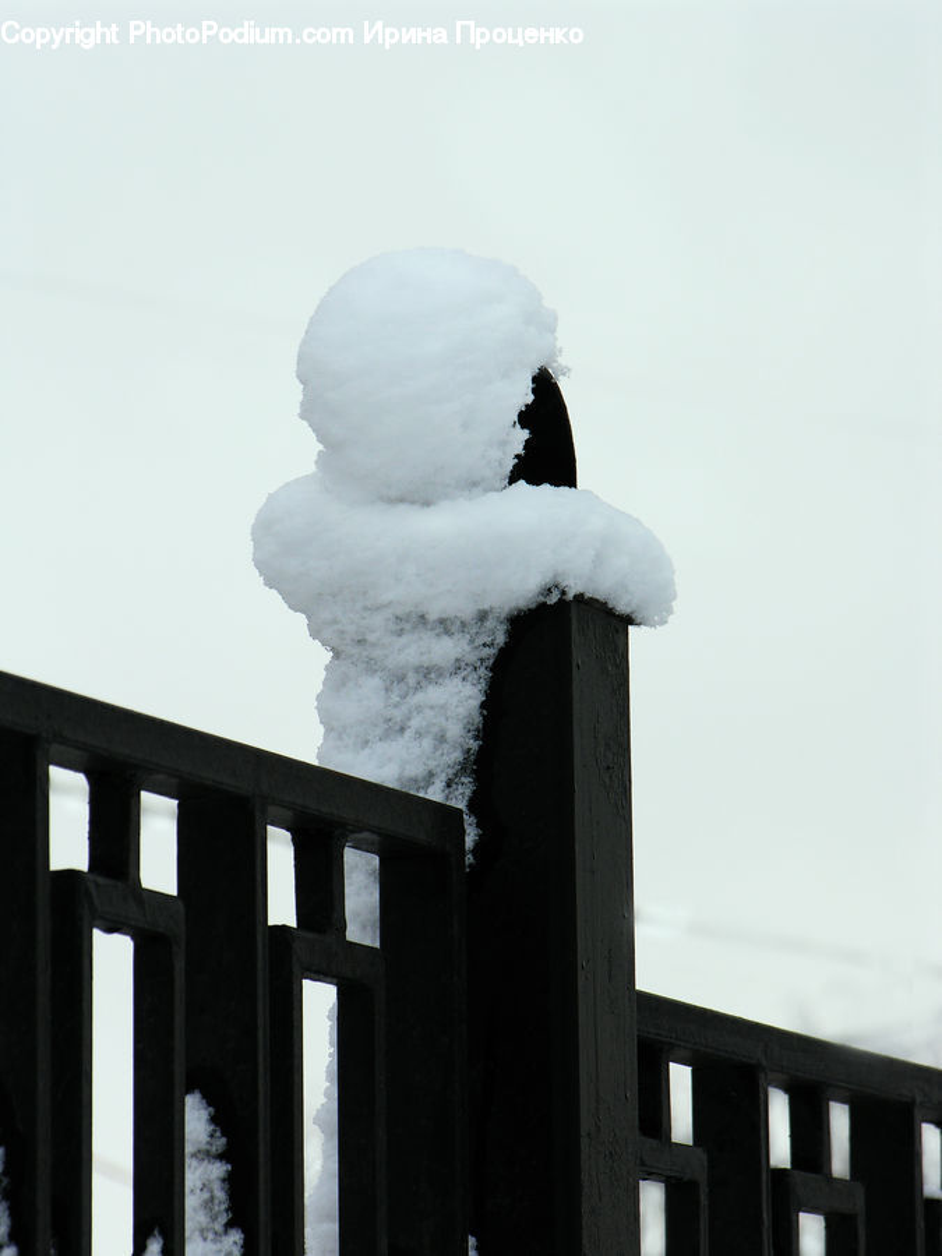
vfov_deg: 7.8
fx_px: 9180
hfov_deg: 5.9
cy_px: 628
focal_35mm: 253
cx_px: 471
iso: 50
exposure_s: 1/56
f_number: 5
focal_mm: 64.5
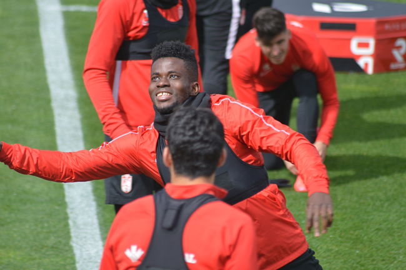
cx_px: 203
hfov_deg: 4.6
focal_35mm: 450
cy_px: 135
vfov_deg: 3.0
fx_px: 5070
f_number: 5.6
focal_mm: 300
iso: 160
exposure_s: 1/500
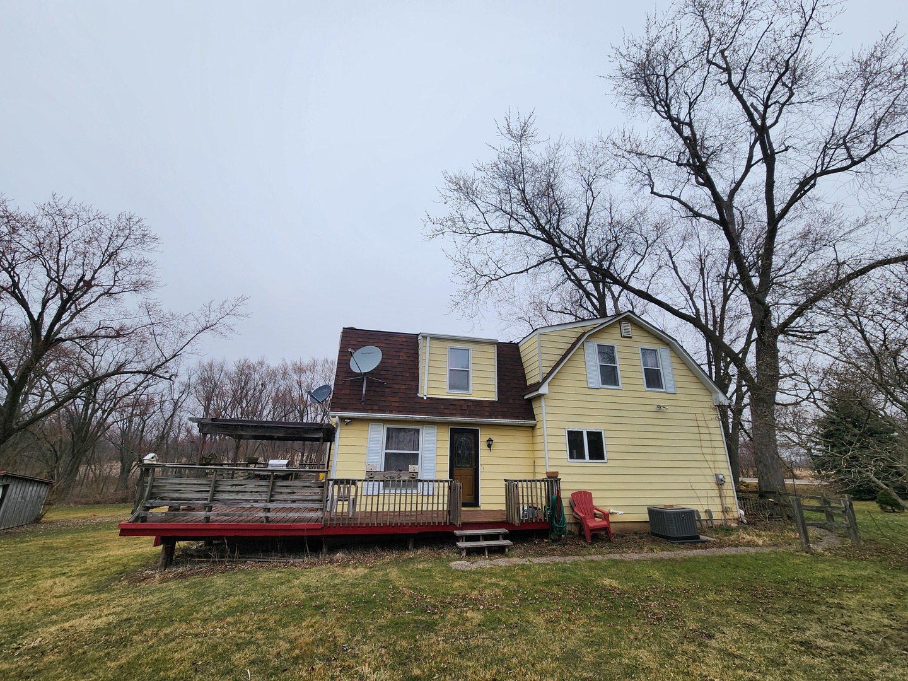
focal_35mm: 13
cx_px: 454
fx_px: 341
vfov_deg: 89.9
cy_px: 340
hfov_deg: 106.2
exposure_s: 1/2339
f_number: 2.2
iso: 50
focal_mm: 2.2
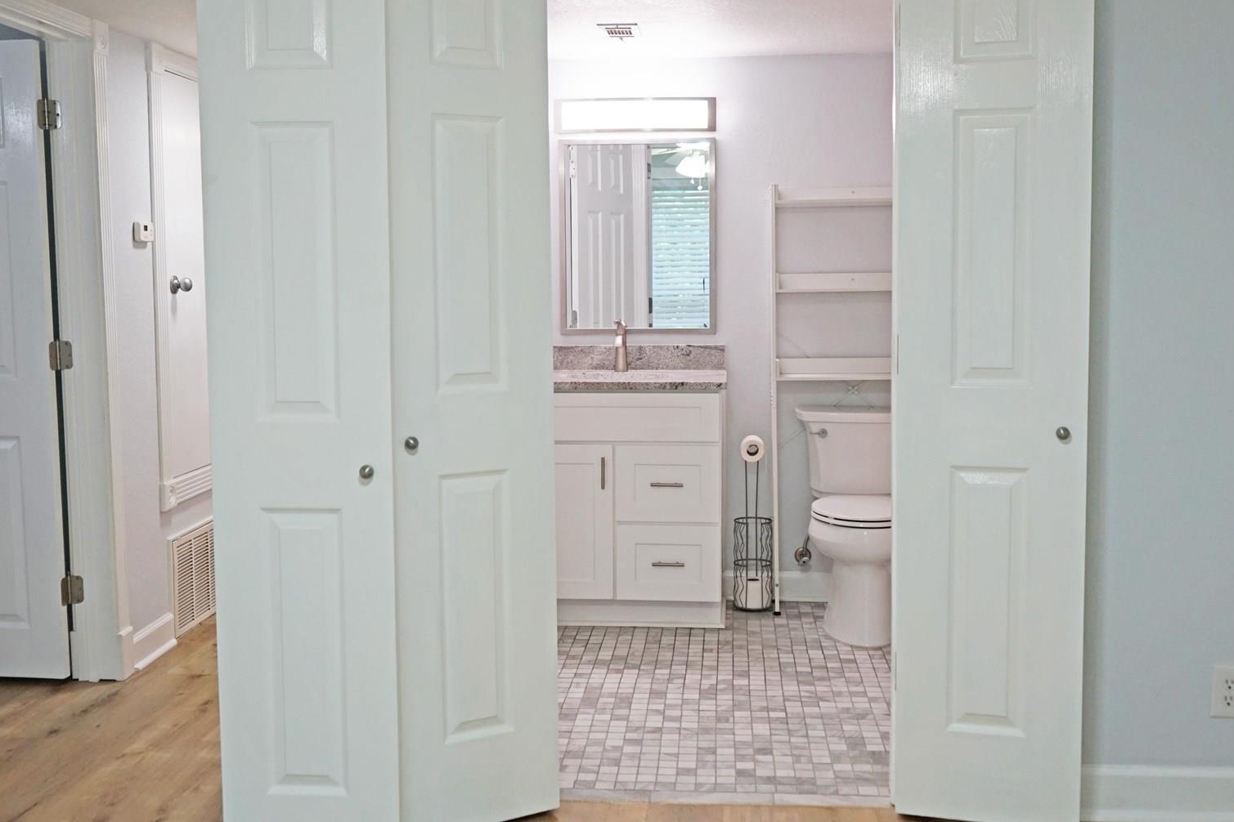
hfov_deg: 50.7
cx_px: 634
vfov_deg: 35.0
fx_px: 1302
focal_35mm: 38
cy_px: 386
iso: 500
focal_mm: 28
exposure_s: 1/160
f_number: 4
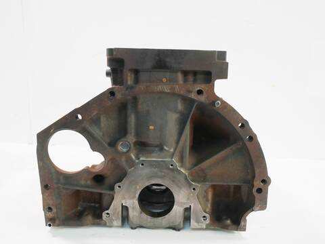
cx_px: 162
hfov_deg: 60.0
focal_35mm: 30
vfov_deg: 46.8
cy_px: 122
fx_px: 282
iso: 500
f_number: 3.7
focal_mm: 15
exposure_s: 1/60
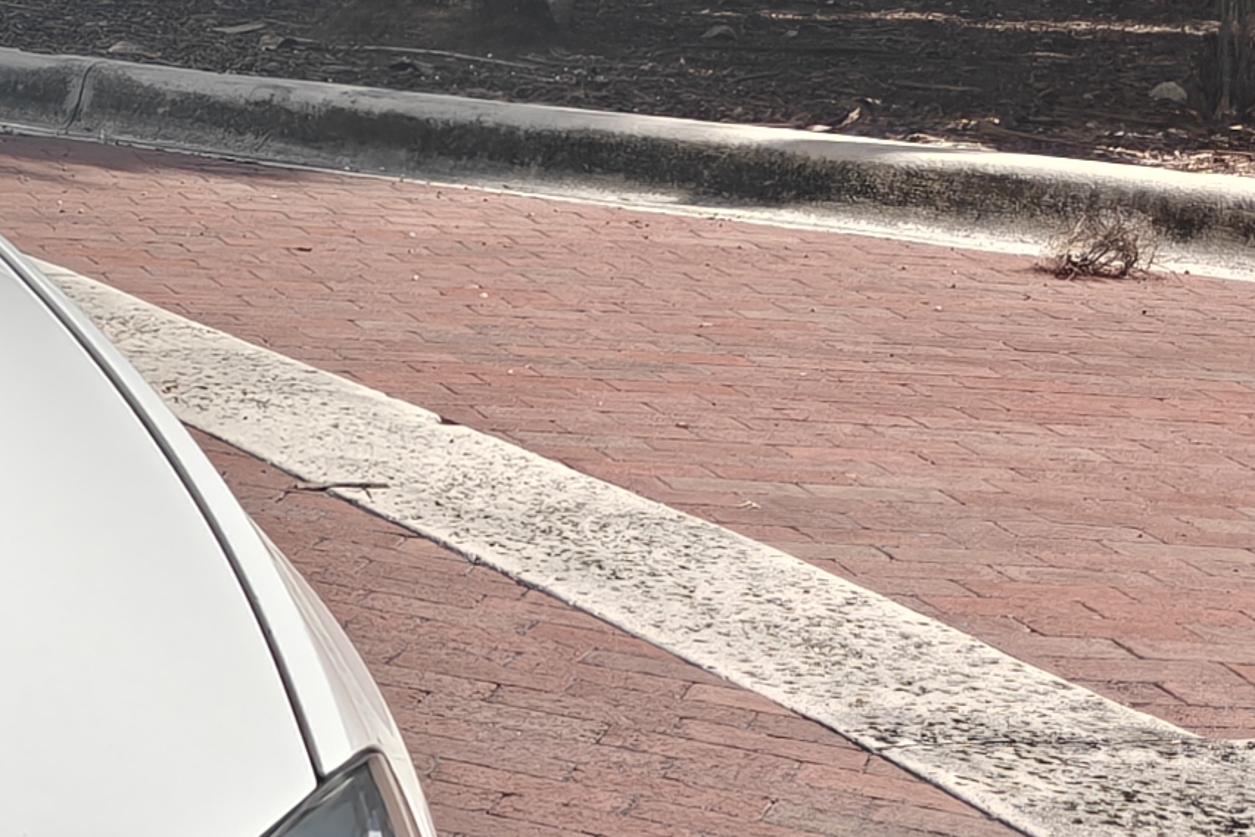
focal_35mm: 115
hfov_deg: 14.7
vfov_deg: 11.7
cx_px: -1251
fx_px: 4009
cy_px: 933
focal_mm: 6.06
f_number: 1.6
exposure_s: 1/1344
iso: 64
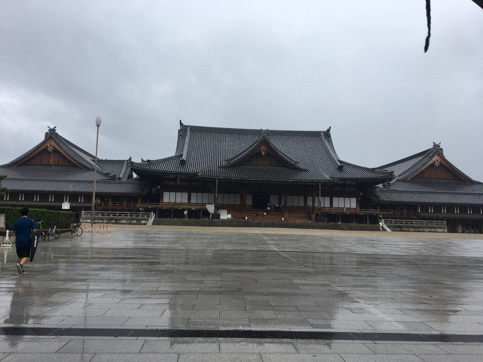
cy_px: 181
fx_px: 405
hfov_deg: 61.7
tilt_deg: +6.9
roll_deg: -0.9
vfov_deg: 48.2
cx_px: 242
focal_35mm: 29
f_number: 2.2
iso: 25
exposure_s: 1/986
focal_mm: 4.15
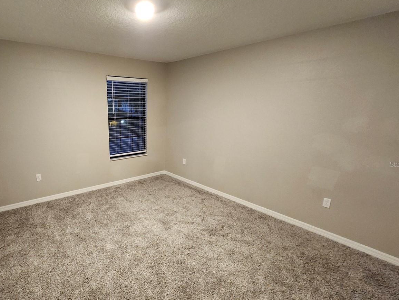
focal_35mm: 18
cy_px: 164
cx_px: 146
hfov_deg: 85.8
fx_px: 207
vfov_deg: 71.4
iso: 640
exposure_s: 1/24
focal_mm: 1.74
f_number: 2.2
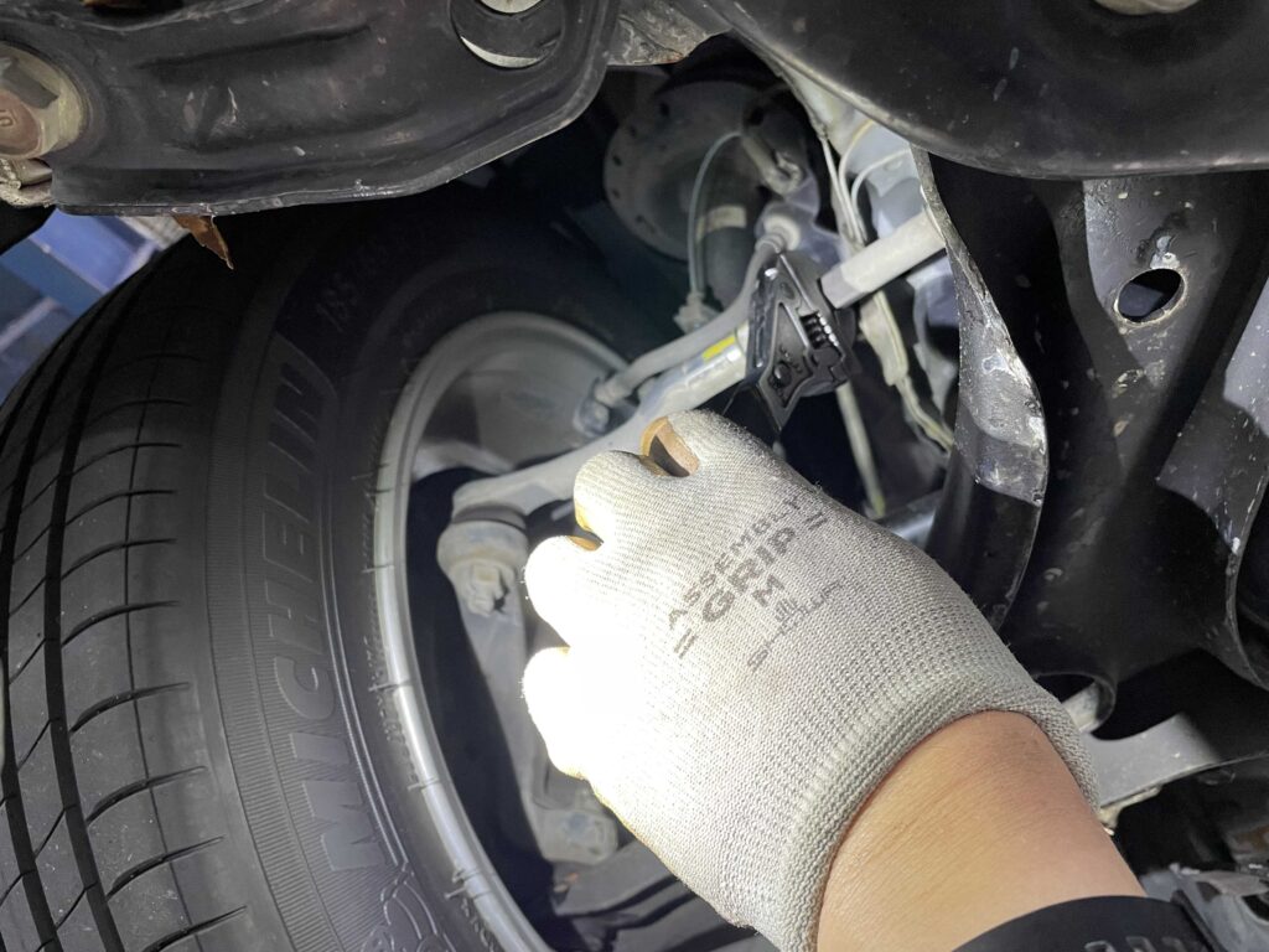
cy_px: 476
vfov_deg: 53.1
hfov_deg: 67.3
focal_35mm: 26
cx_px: 634
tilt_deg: +41.3
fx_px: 953
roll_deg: -0.7
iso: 160
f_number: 1.6
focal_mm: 4.2
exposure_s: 1/50
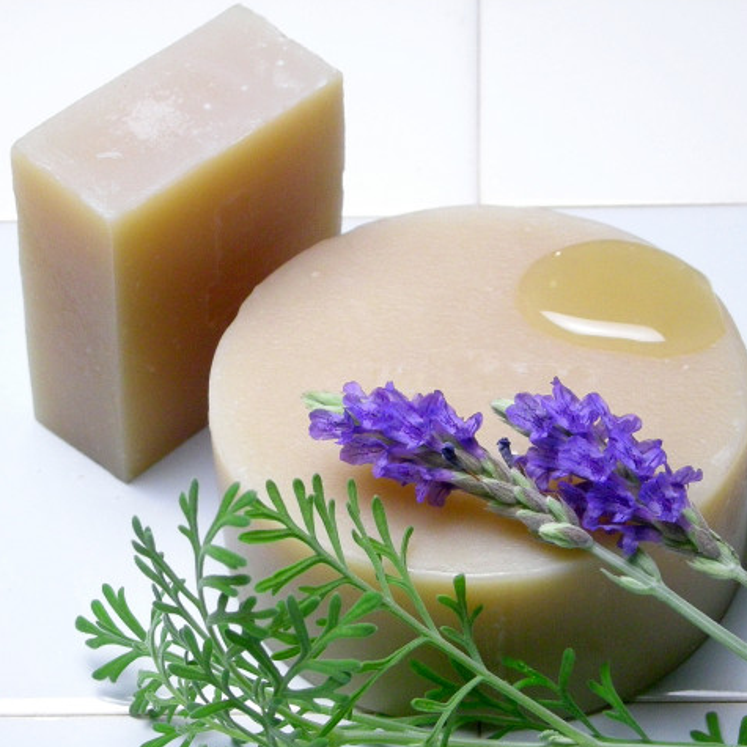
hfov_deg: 14.0
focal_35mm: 125
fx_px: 3052
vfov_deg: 14.0
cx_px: 414
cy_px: 374
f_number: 4.7
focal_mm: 17.1
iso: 400
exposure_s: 1/37.4
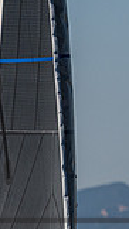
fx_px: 4925
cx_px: -172
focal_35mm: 809
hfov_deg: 1.5
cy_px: 206
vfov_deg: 2.7
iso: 400
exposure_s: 1/5000
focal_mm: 180
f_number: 4.8
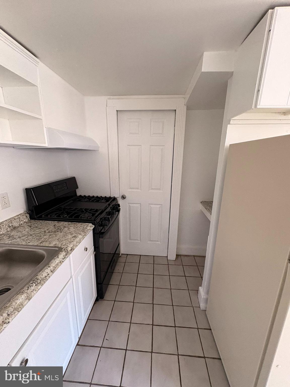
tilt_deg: -8.8
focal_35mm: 14
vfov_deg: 102.1
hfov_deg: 85.7
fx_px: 156
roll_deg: -0.6
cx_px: 145
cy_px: 194
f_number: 2.2
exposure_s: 1/60
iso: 320
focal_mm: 2.22
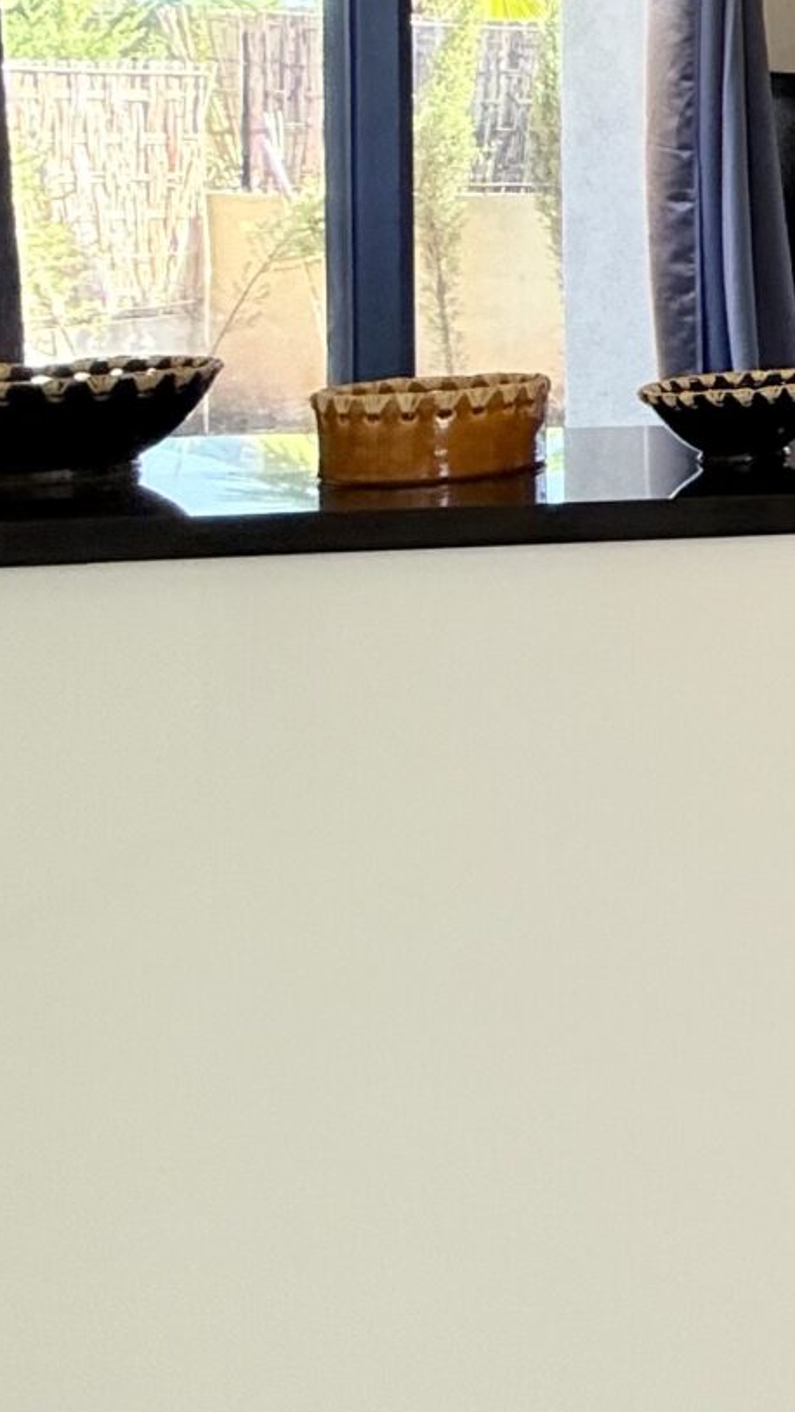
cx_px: 2211
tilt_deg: -1.4
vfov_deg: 40.1
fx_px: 1797
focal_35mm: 48
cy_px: 174
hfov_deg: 12.7
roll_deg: -2.2
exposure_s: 1/161
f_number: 2.2
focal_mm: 2.22
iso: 64
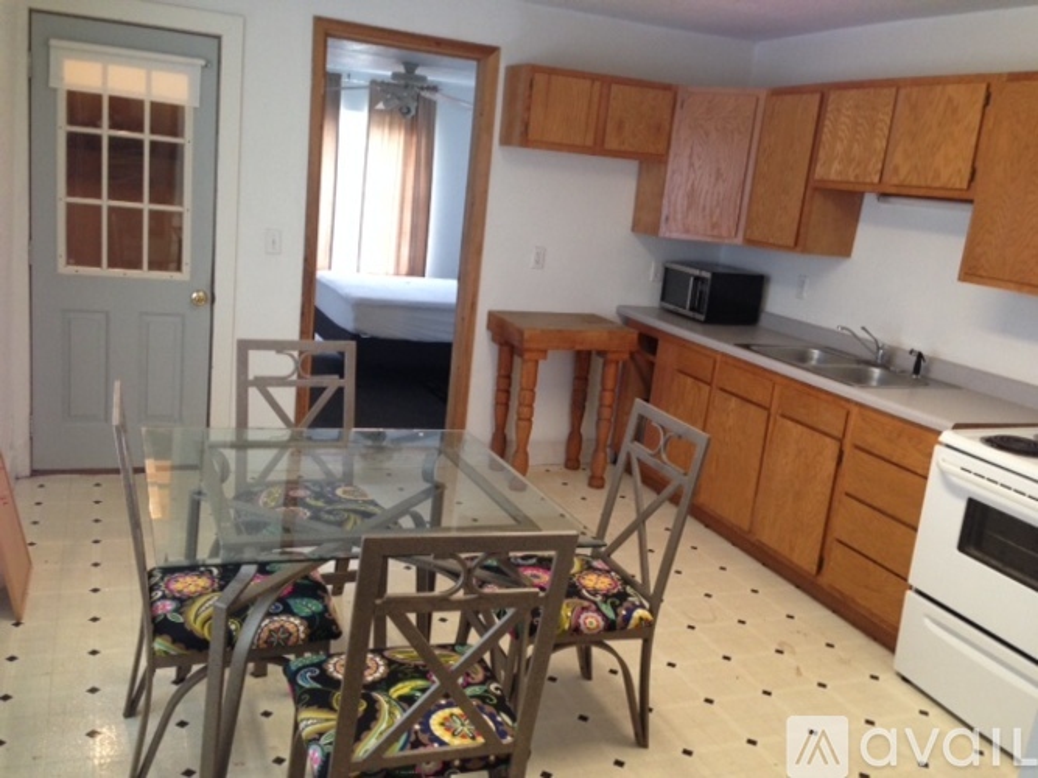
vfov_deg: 42.9
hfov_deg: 55.4
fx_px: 989
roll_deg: -6.0
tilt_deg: -13.7
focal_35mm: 33
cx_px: 519
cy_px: 389
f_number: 2.4
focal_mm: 4.12
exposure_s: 1/20
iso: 125
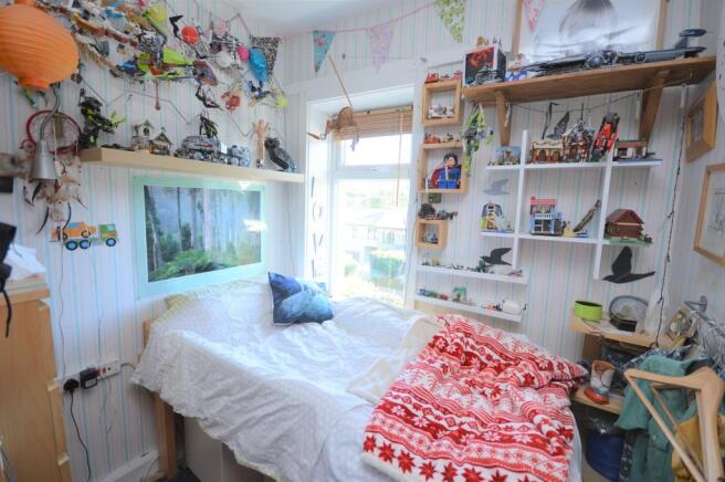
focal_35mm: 15
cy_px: 241
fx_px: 302
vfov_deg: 77.2
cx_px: 362
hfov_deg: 100.4
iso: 400
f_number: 4.5
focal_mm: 10
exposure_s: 1/80
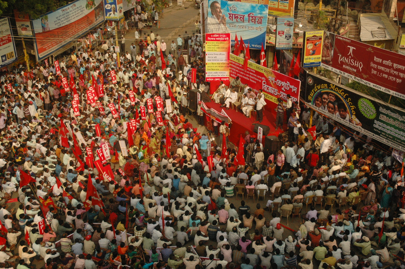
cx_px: 202
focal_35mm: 44
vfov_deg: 30.8
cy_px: 134
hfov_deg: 45.0
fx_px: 489
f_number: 5.6
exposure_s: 1/3200
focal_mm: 29
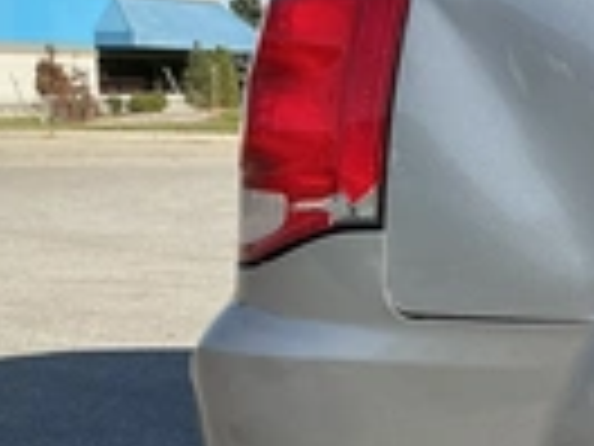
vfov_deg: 17.2
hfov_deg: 21.6
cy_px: 383
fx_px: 1459
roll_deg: -0.1
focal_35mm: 85
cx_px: 680
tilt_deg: -8.7
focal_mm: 3
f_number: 1.8
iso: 25
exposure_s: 1/1577
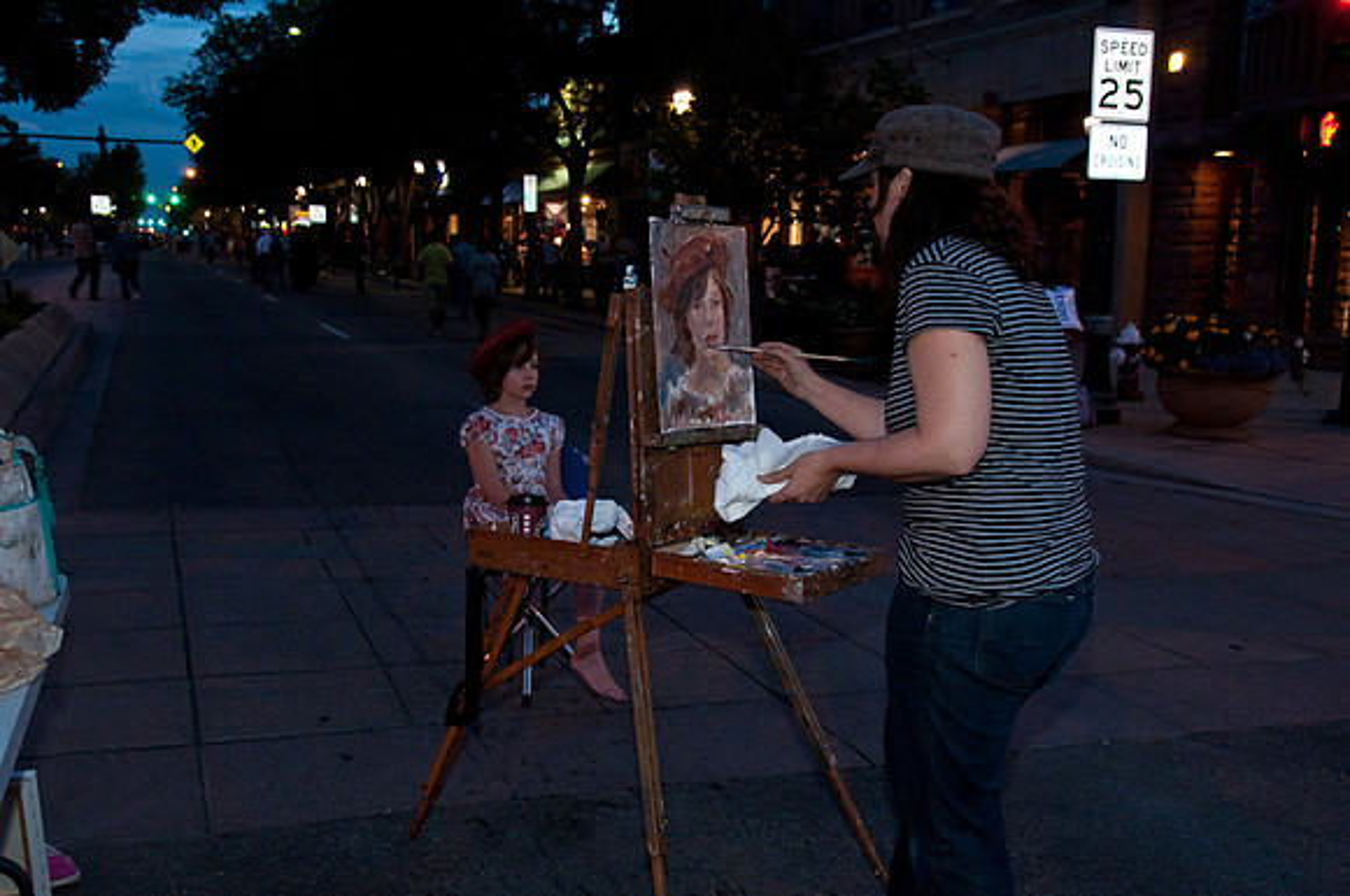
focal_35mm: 36
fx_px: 1348
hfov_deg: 53.2
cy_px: 448
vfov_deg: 36.8
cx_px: 675
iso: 1250
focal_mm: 24
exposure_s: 1/15
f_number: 6.3
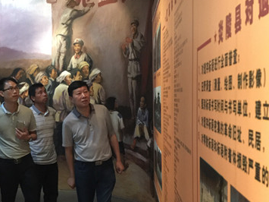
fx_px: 381
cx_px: 46
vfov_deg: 29.6
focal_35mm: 49
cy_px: 123
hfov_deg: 37.3
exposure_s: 1/4
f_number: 2.2
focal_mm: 4.15
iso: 160
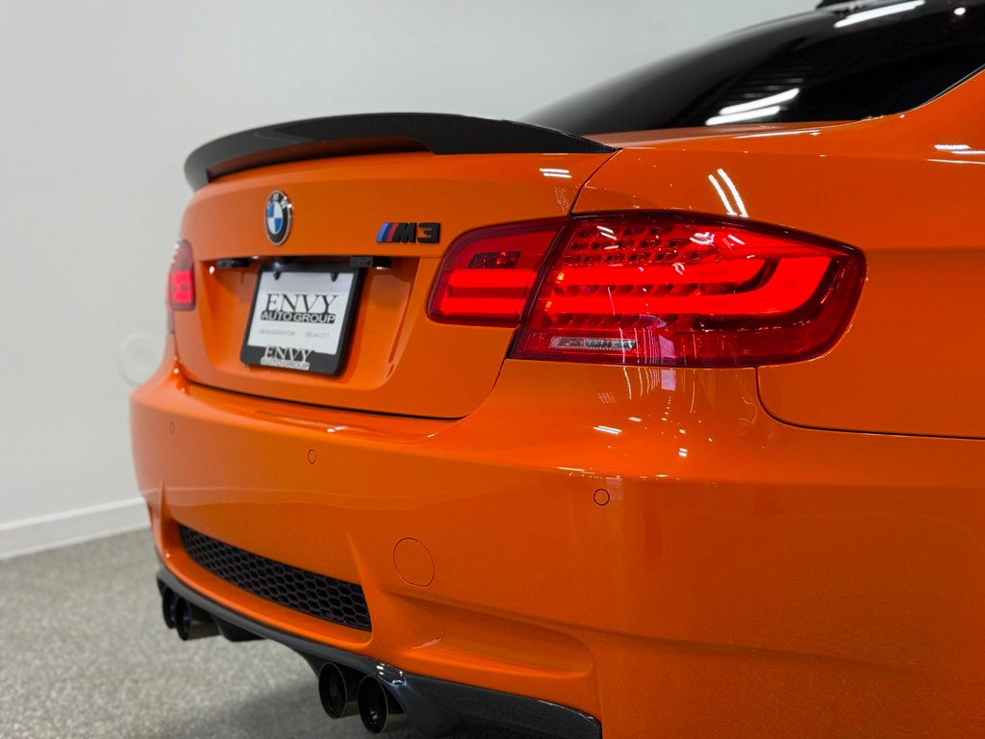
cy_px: 370
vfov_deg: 30.3
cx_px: 492
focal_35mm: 48
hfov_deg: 39.7
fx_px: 1366
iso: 50
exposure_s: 1/224
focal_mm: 6.76
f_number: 1.78
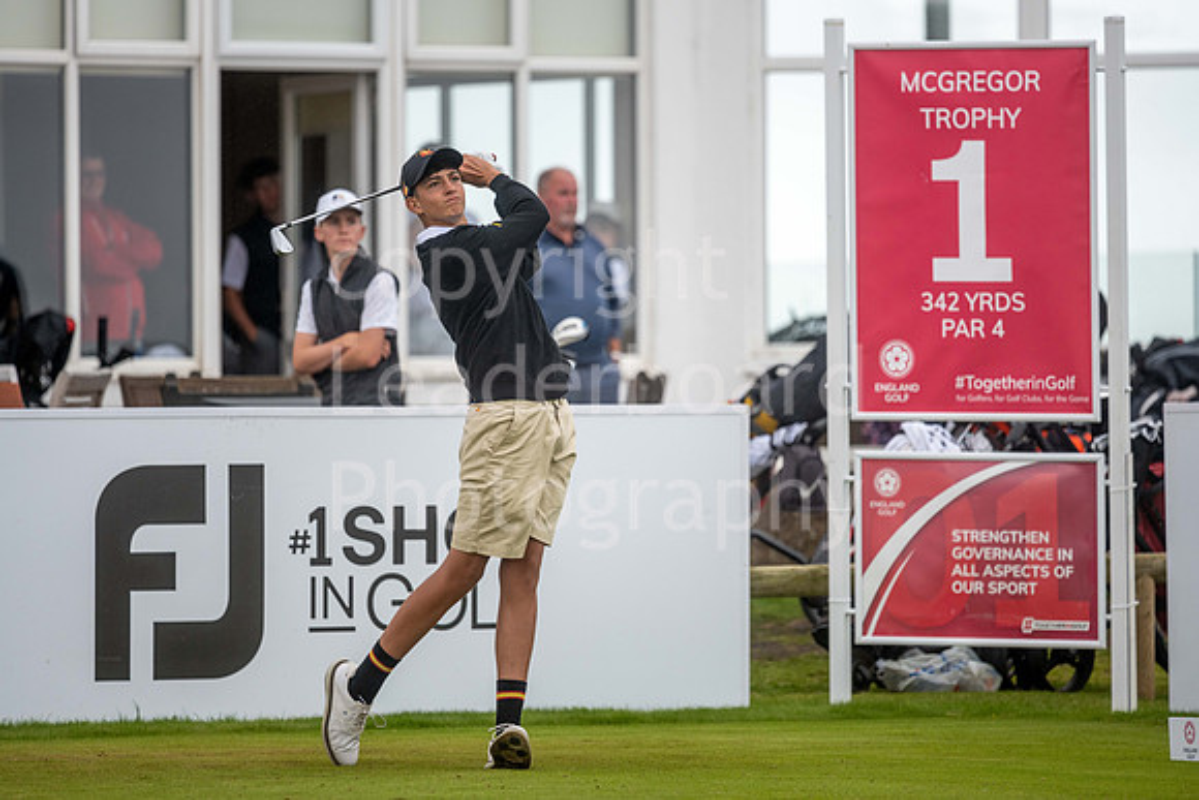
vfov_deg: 4.6
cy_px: 400
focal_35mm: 300
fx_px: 9994
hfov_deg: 6.9
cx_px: 600
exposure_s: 1/500
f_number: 4
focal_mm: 300
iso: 400
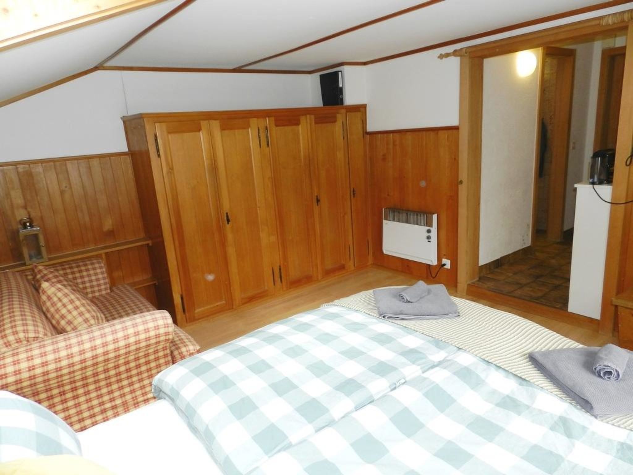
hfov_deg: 73.9
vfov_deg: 58.9
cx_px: 316
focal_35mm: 23
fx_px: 421
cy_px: 238
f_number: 3.4
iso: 160
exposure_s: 1/30
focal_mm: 4
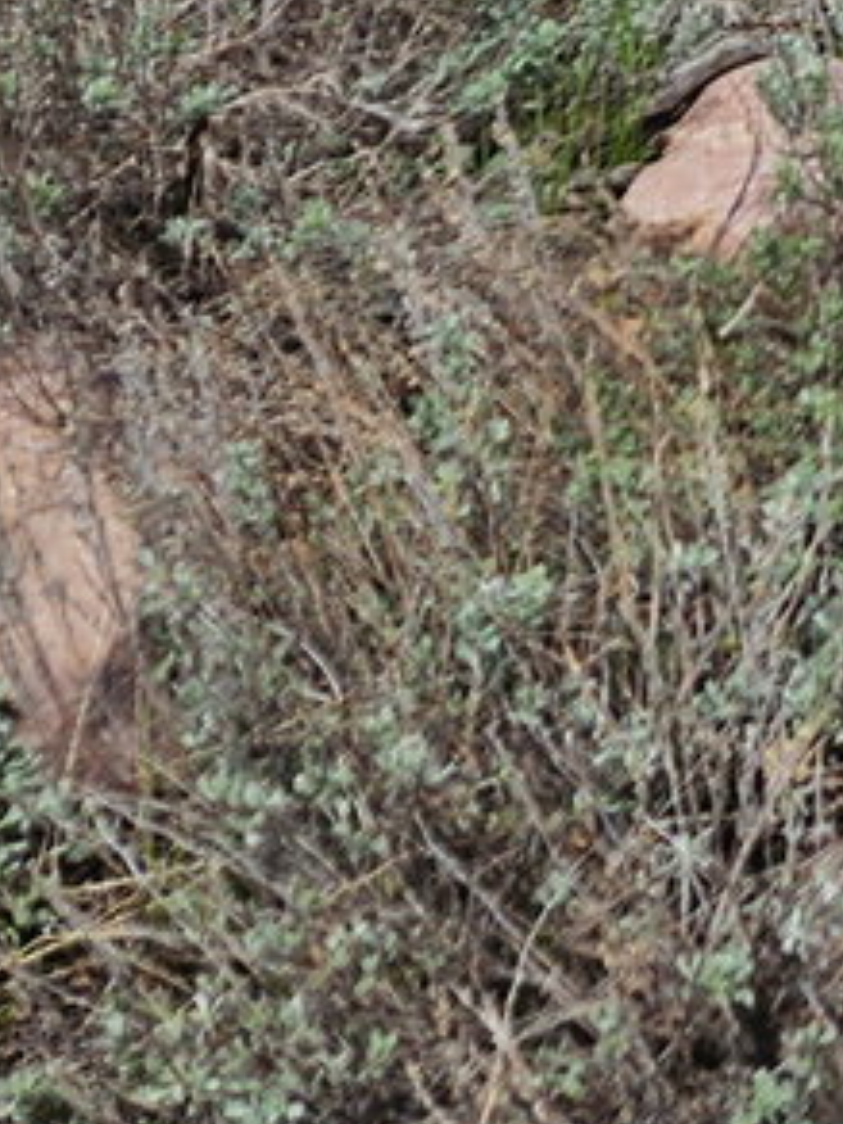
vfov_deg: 14.1
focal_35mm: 121
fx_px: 3929
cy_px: -1005
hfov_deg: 11.1
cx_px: 1678
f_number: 1.8
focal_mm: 5.4
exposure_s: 1/2835
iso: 25
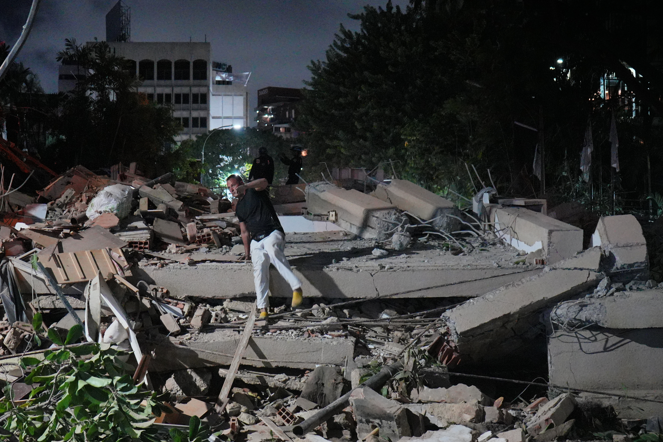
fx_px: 1031
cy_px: 235
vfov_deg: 24.2
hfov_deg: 35.4
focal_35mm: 56
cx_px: 247
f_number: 4.5
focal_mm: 43
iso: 5000
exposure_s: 1/60
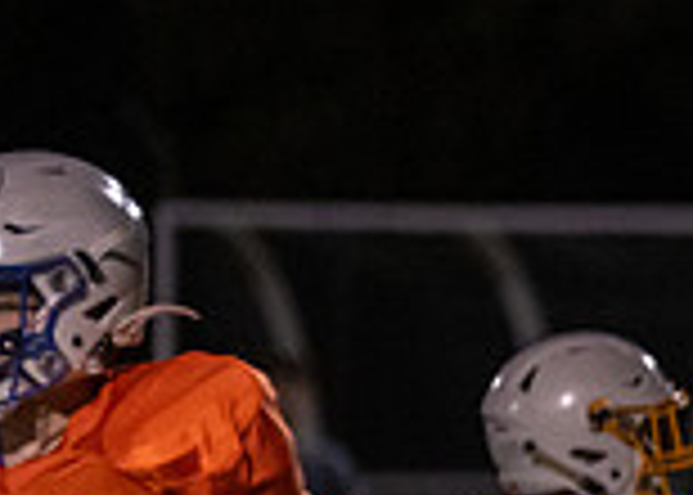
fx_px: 19820
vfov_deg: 1.4
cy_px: 729
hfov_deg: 2.0
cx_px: 1642
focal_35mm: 1007
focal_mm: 200
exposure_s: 1/1000
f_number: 2.8
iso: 3200
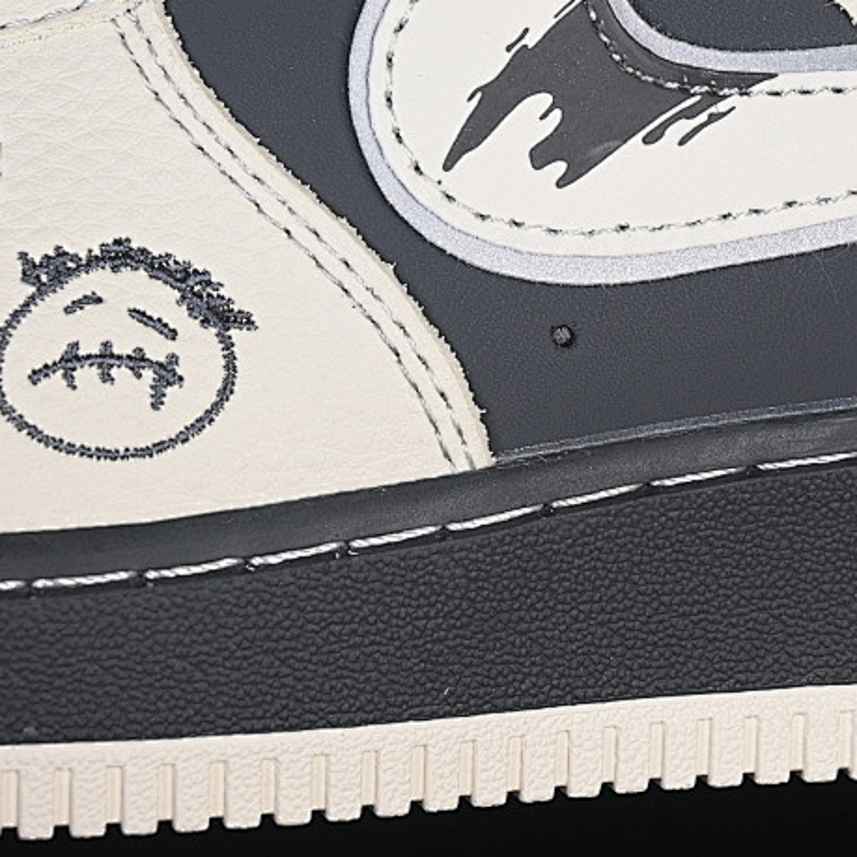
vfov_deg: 11.6
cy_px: 204
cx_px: 646
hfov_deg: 11.6
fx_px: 4201
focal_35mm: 150
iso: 160
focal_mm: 50
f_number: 7.1
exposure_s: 1/80
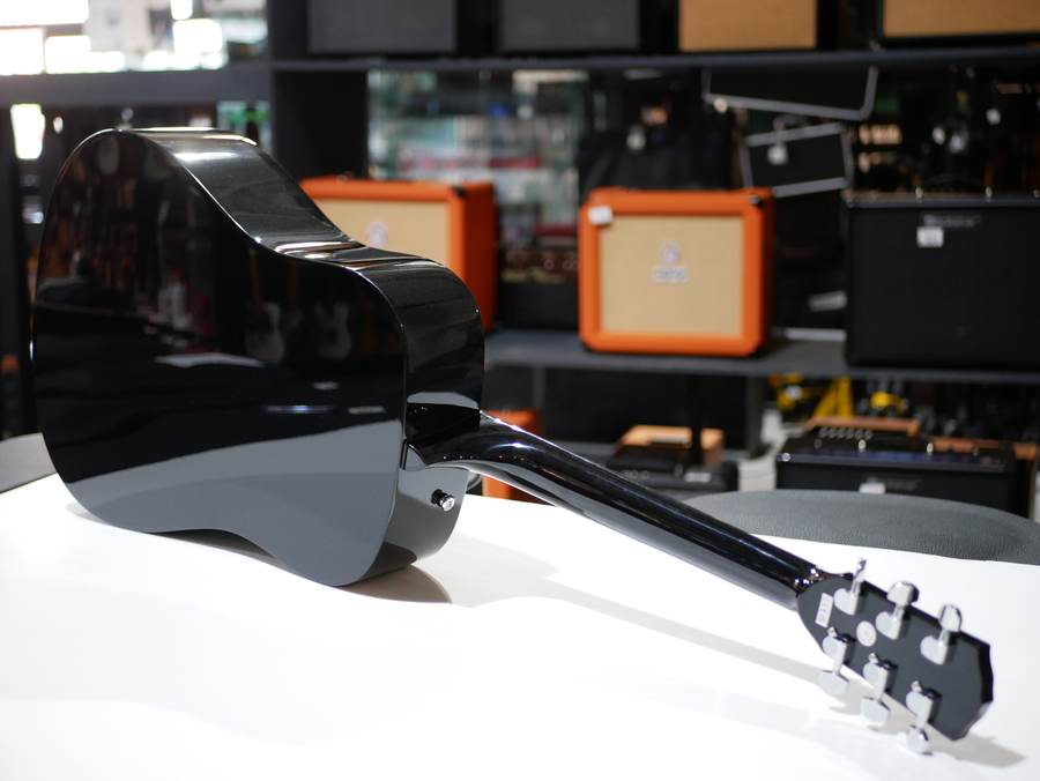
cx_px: 520
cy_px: 390
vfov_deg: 29.1
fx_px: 1503
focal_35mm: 50
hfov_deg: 38.2
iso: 400
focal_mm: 25
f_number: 1.7
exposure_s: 1/60
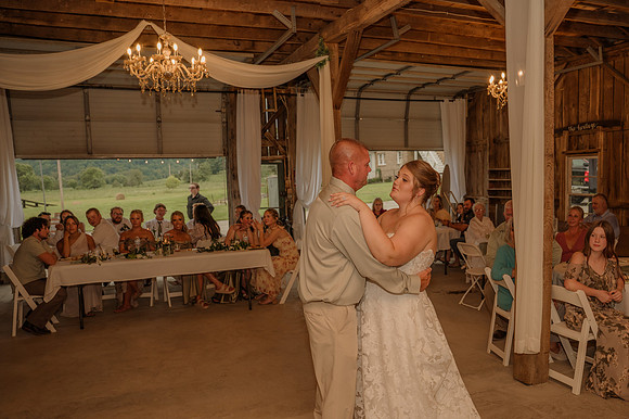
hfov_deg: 57.0
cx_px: 368
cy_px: 245
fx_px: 575
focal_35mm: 33
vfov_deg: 39.9
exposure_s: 1/200
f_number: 4
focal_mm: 28
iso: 320
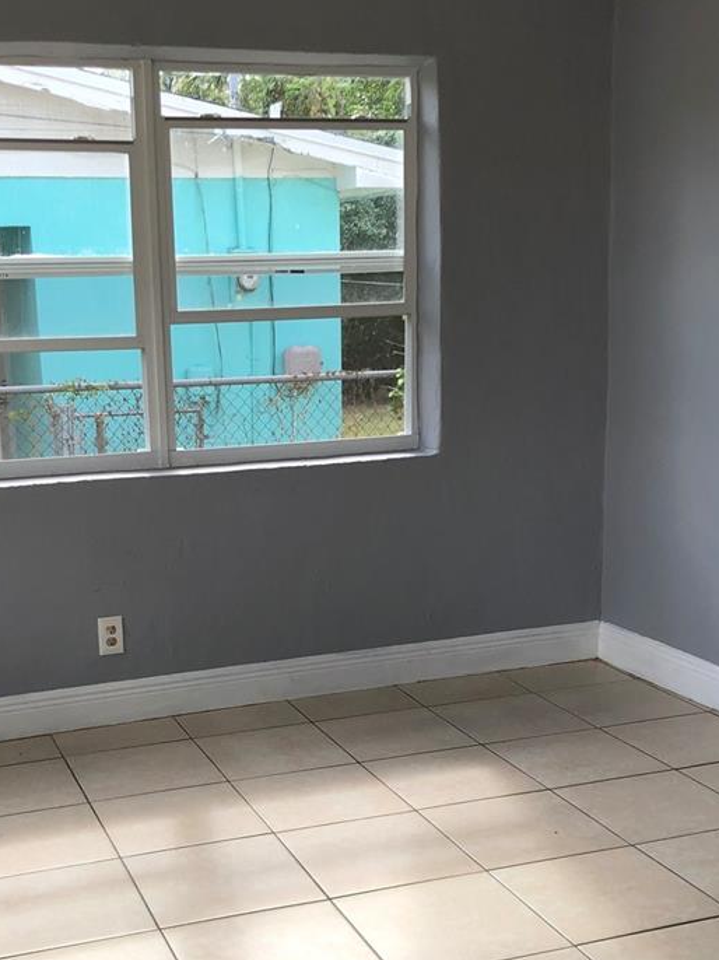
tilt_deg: -12.7
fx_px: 1358
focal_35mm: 49
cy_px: 603
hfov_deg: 29.6
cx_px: 302
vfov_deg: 38.7
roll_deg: +1.9
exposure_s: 1/273
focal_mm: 4
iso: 20
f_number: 1.8
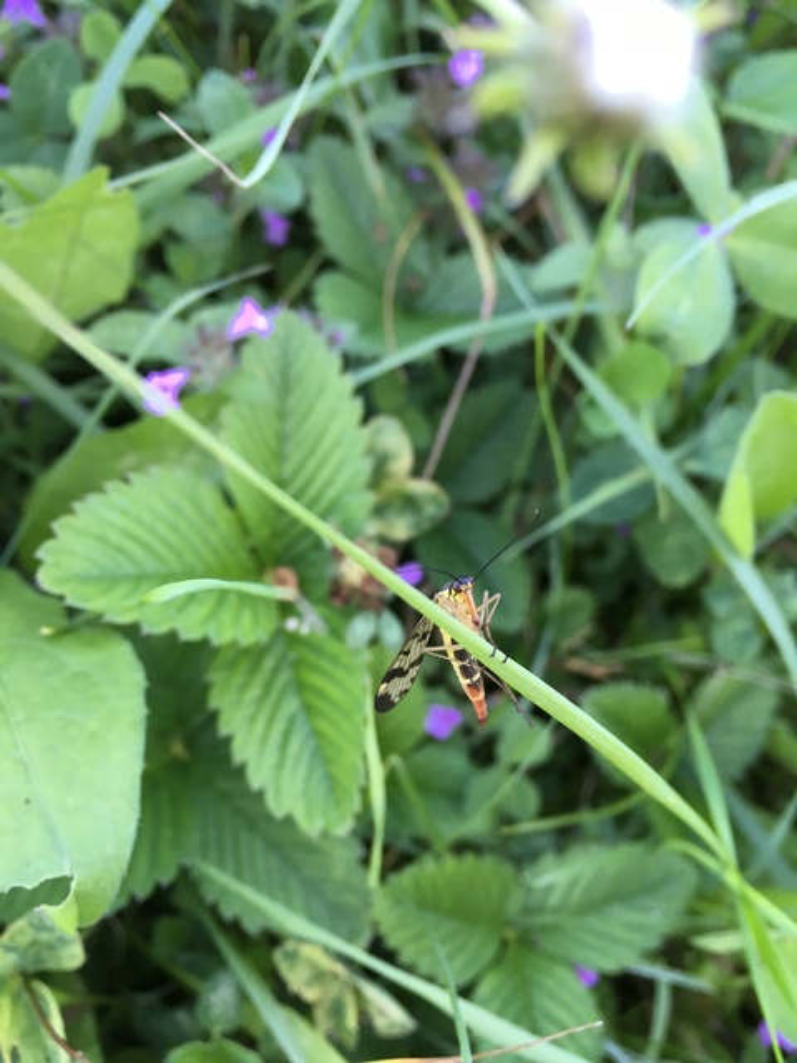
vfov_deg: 61.7
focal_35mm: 29
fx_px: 890
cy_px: 532
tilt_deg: -55.5
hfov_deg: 48.2
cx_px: 398
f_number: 2.2
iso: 32
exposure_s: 1/33
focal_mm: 4.15
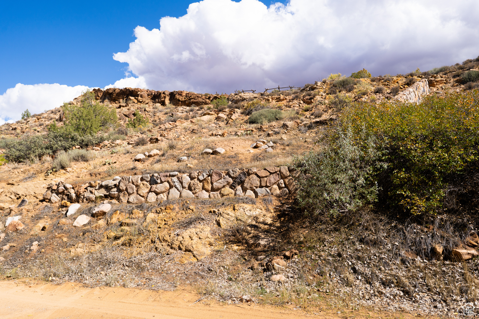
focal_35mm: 30
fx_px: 392
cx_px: 240
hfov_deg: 62.8
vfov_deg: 44.3
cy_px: 160
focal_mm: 29.5
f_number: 4
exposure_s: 1/1600
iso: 200
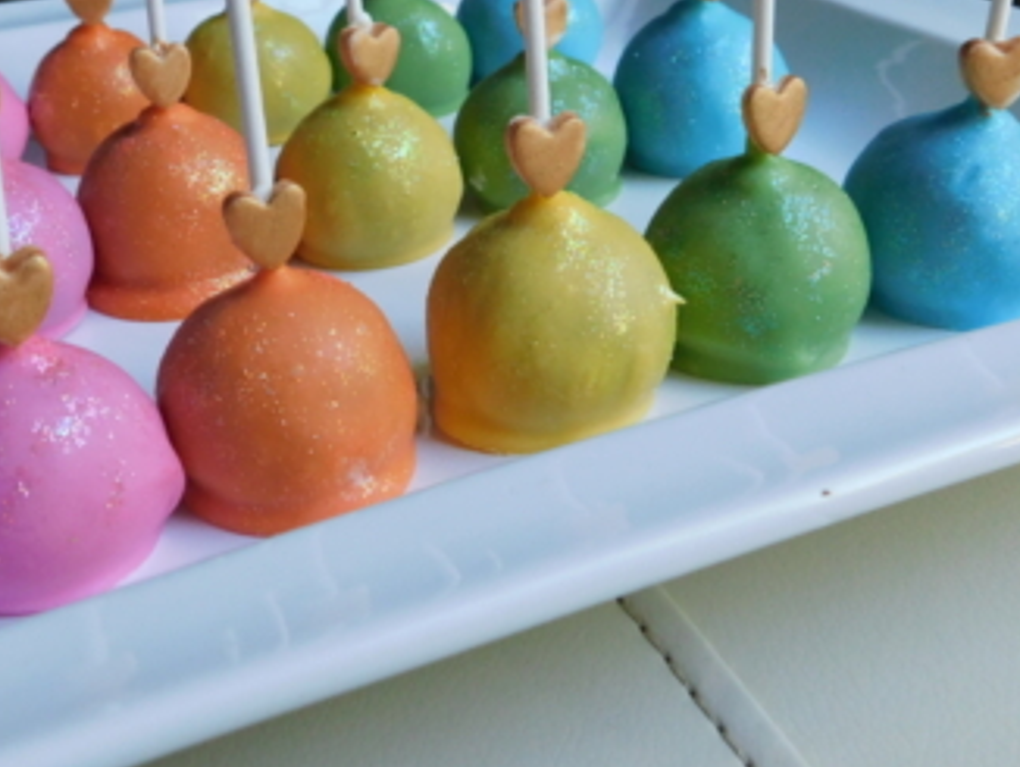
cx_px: 410
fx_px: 1356
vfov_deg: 31.3
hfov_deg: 41.0
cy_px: 258
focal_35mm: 46
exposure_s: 1/30
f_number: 3.2
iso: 280
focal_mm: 5.3
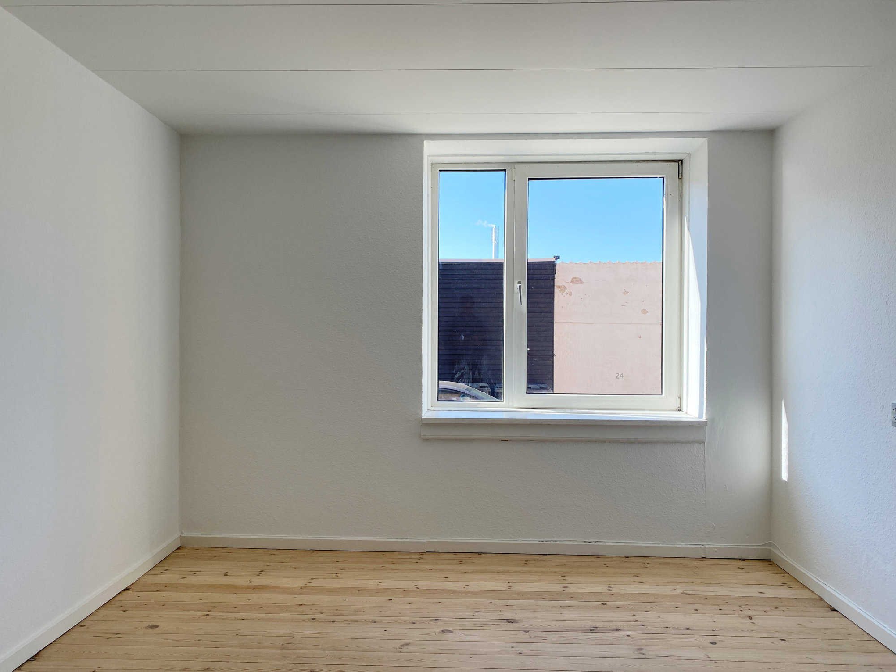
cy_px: 336
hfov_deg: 67.3
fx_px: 673
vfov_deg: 53.1
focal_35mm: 26
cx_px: 448
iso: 32
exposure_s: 1/301
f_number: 1.8
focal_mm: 4.25
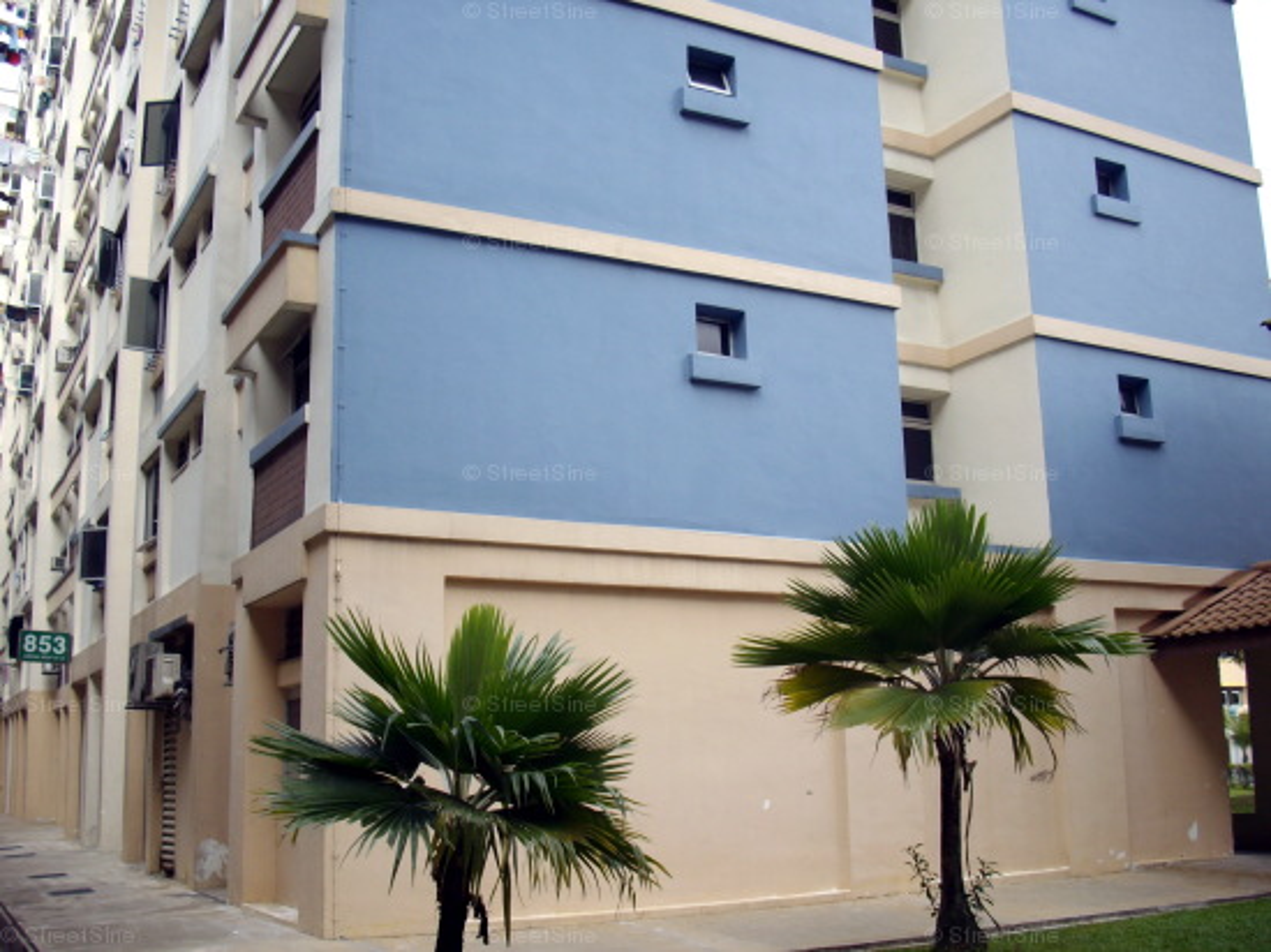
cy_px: 476
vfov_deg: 38.6
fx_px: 1358
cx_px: 636
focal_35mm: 37
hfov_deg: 50.2
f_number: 2.8
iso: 80
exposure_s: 1/125
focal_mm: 6.2
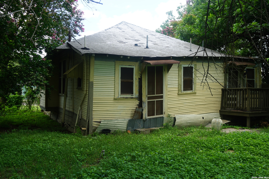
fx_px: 247
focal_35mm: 33
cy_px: 90
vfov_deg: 40.0
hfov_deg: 57.2
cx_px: 134
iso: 100
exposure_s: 1/80
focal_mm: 22
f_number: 7.1
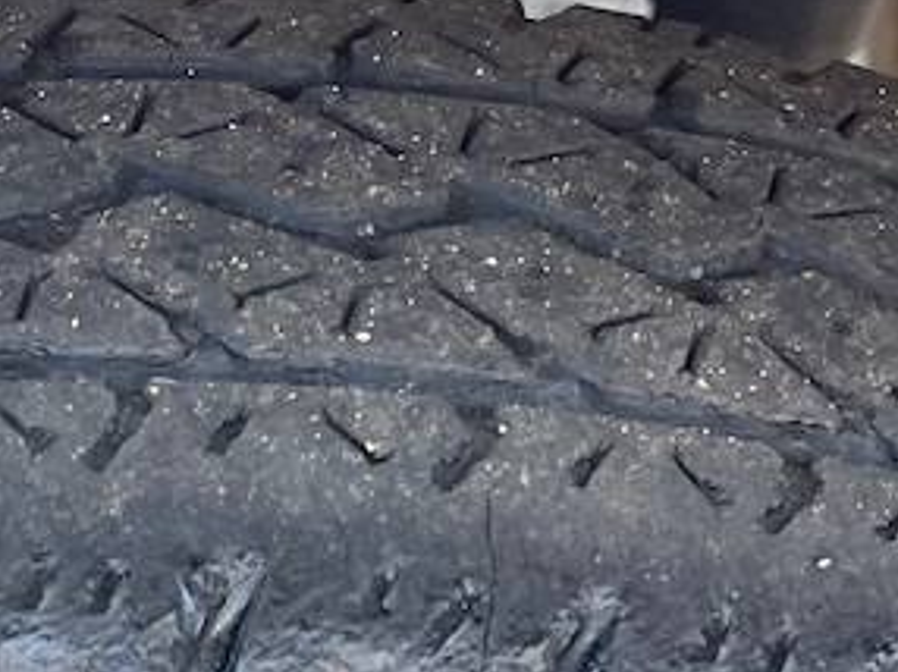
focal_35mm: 112
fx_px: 2903
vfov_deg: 11.8
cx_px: 97
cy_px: 1338
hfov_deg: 17.3
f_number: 1.6
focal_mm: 5.1
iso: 40
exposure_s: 1/121
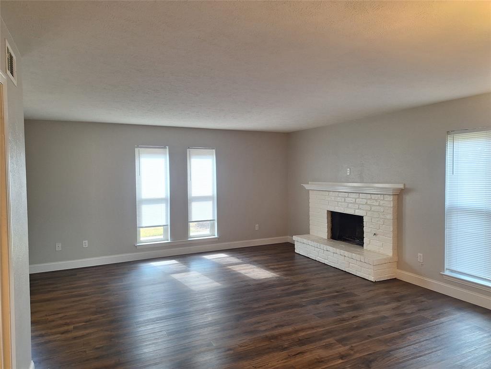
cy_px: 184
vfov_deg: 58.9
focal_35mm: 23
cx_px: 246
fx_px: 326
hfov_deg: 73.9
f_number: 1.8
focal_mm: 5.54
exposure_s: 1/60
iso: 64
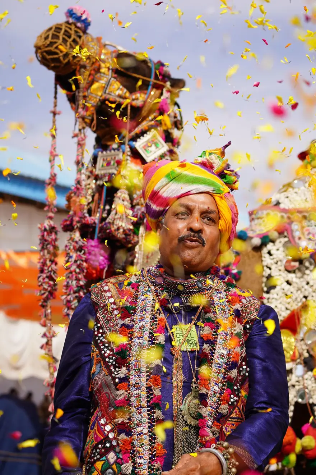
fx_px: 922
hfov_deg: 19.4
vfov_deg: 28.9
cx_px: 158
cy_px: 238
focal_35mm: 70
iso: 200
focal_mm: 70
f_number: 4.5
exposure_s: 1/1600
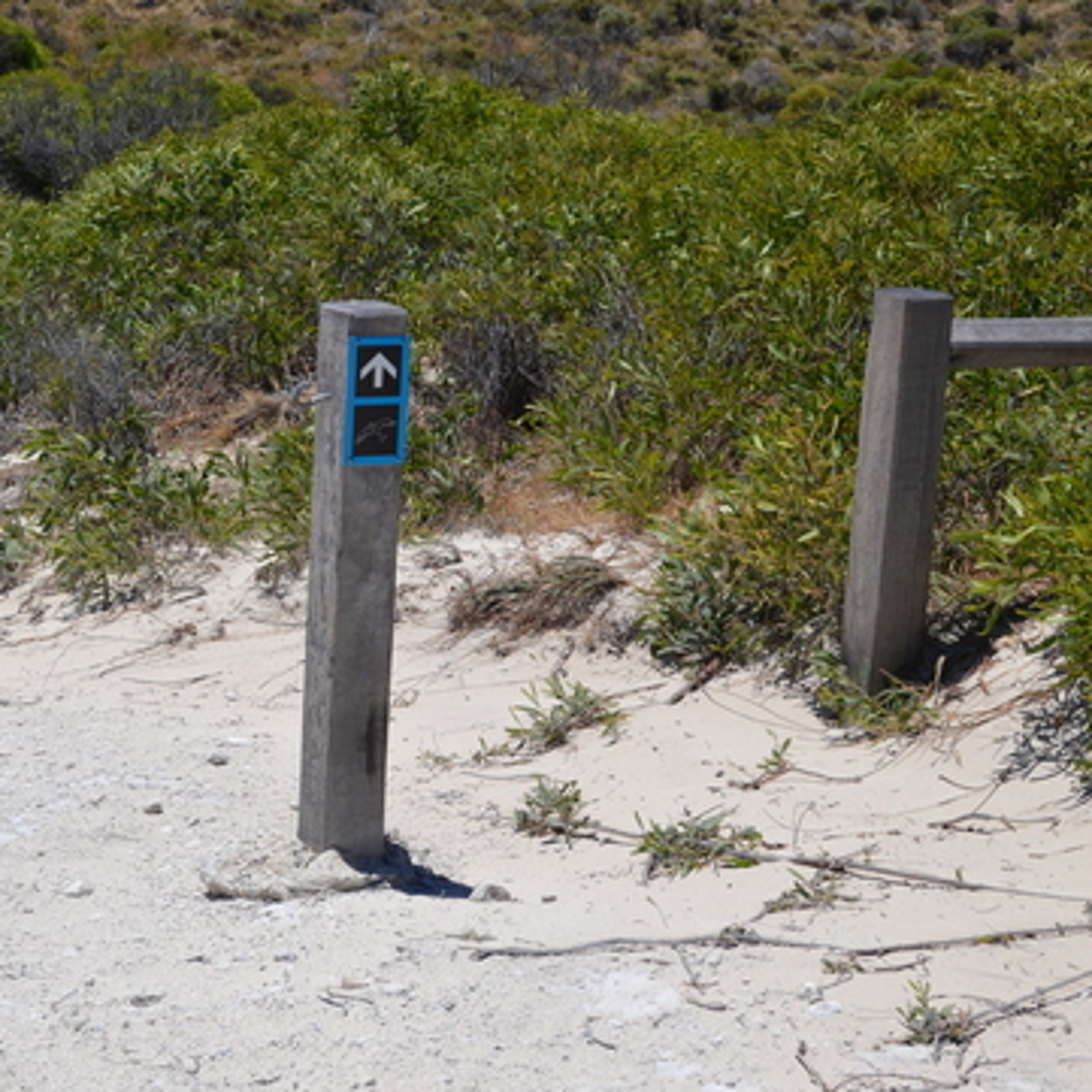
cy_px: 543
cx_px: 312
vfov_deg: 25.5
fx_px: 2414
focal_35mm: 68
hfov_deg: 25.3
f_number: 9
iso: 100
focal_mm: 35
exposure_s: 1/320
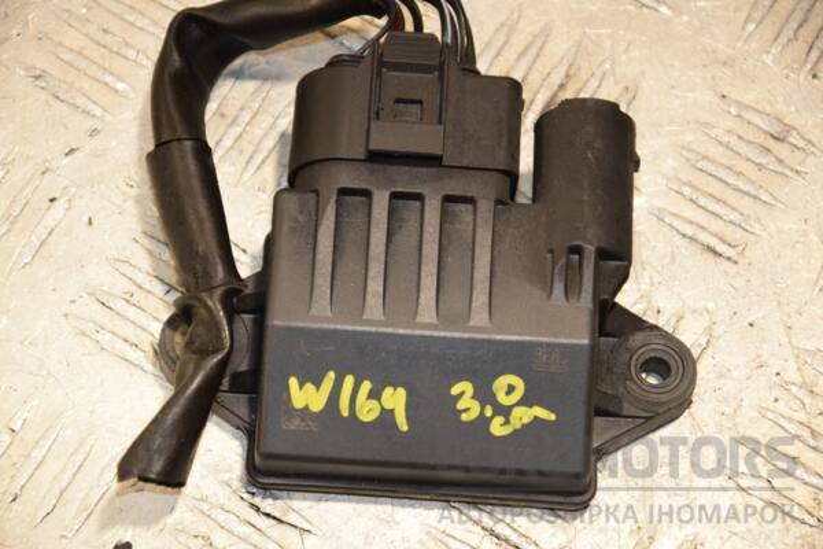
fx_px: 3600
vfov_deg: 8.7
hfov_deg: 13.0
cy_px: 274
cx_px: 412
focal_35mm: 158
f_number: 6.3
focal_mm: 105
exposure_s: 1/200
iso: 800
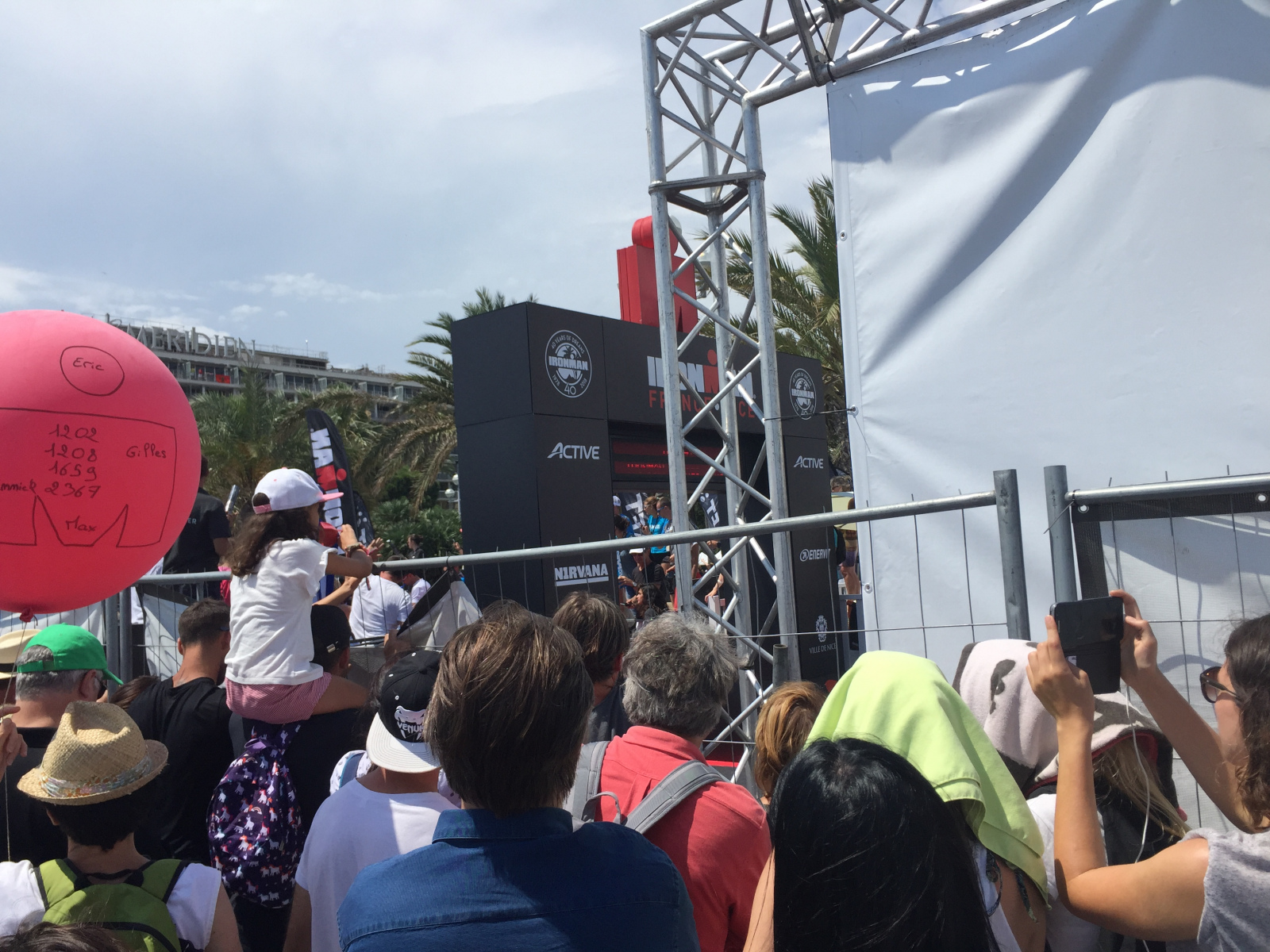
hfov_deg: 61.7
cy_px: 476
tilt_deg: +5.1
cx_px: 635
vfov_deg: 48.2
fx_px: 1064
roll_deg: +3.2
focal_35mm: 29
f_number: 2.2
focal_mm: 4.15
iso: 32
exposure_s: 1/3049
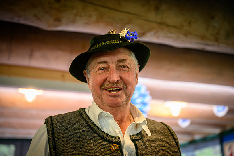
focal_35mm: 55
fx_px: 357
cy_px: 78
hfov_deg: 36.3
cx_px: 117
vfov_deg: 24.6
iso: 1000
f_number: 2.8
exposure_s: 1/80
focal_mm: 55
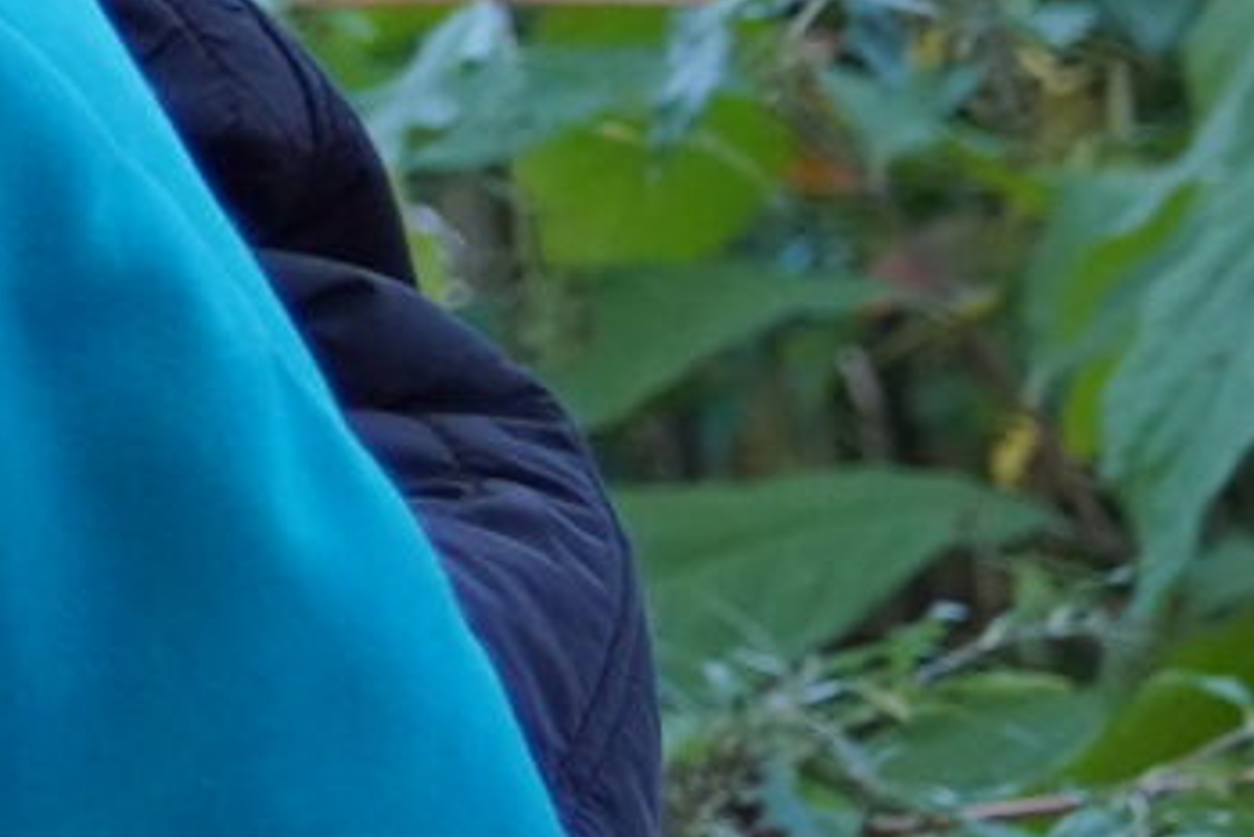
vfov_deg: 4.5
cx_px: -2443
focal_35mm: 308
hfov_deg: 6.2
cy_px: -52
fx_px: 10733
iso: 640
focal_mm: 28
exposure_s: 1/160
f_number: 4.5
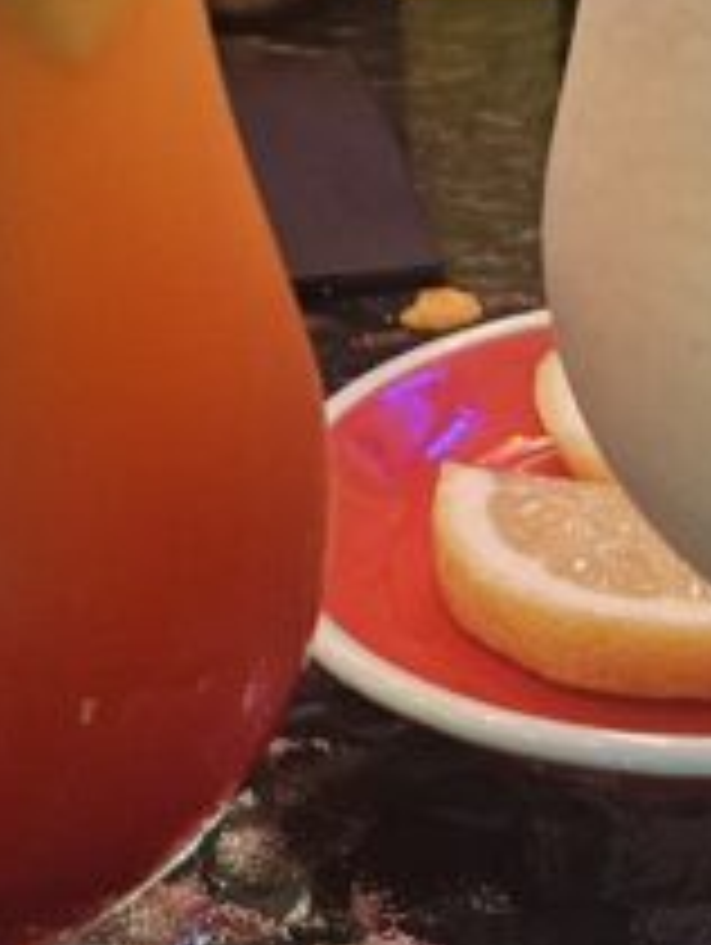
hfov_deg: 13.2
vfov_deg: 16.6
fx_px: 3061
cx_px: 234
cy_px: -279
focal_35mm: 112
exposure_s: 1/33.3
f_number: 1.8
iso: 500
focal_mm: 5.4
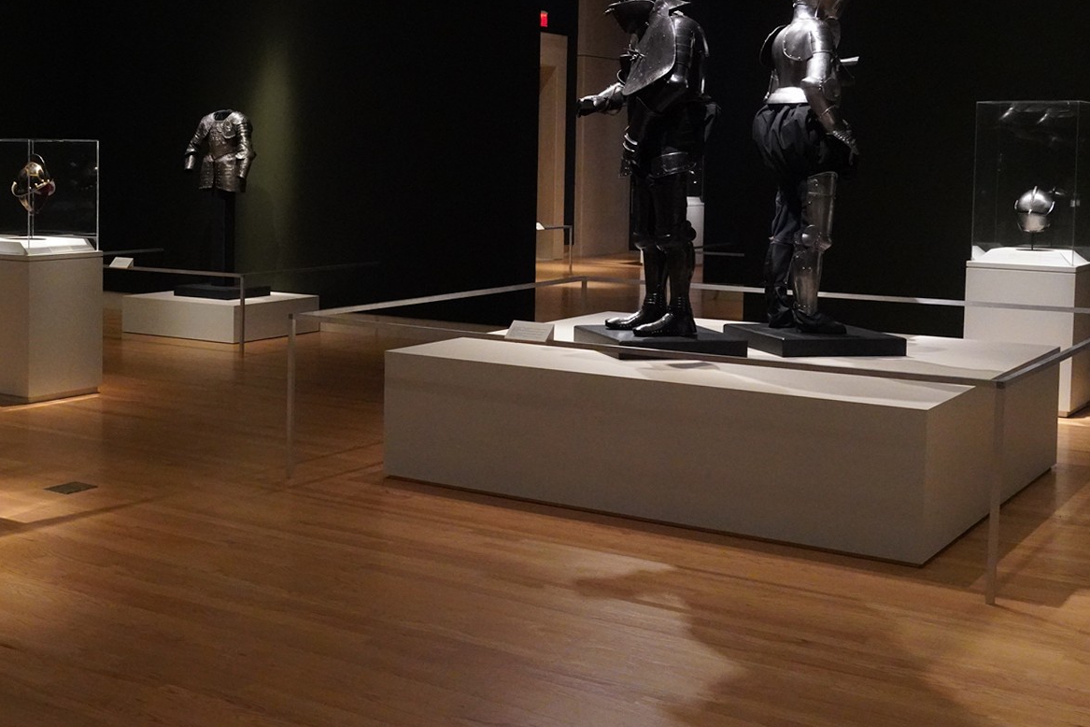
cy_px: 225
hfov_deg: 39.6
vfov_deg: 27.8
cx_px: 230
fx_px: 1453
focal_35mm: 48
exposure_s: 1/80
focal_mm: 28
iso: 10000
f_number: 9
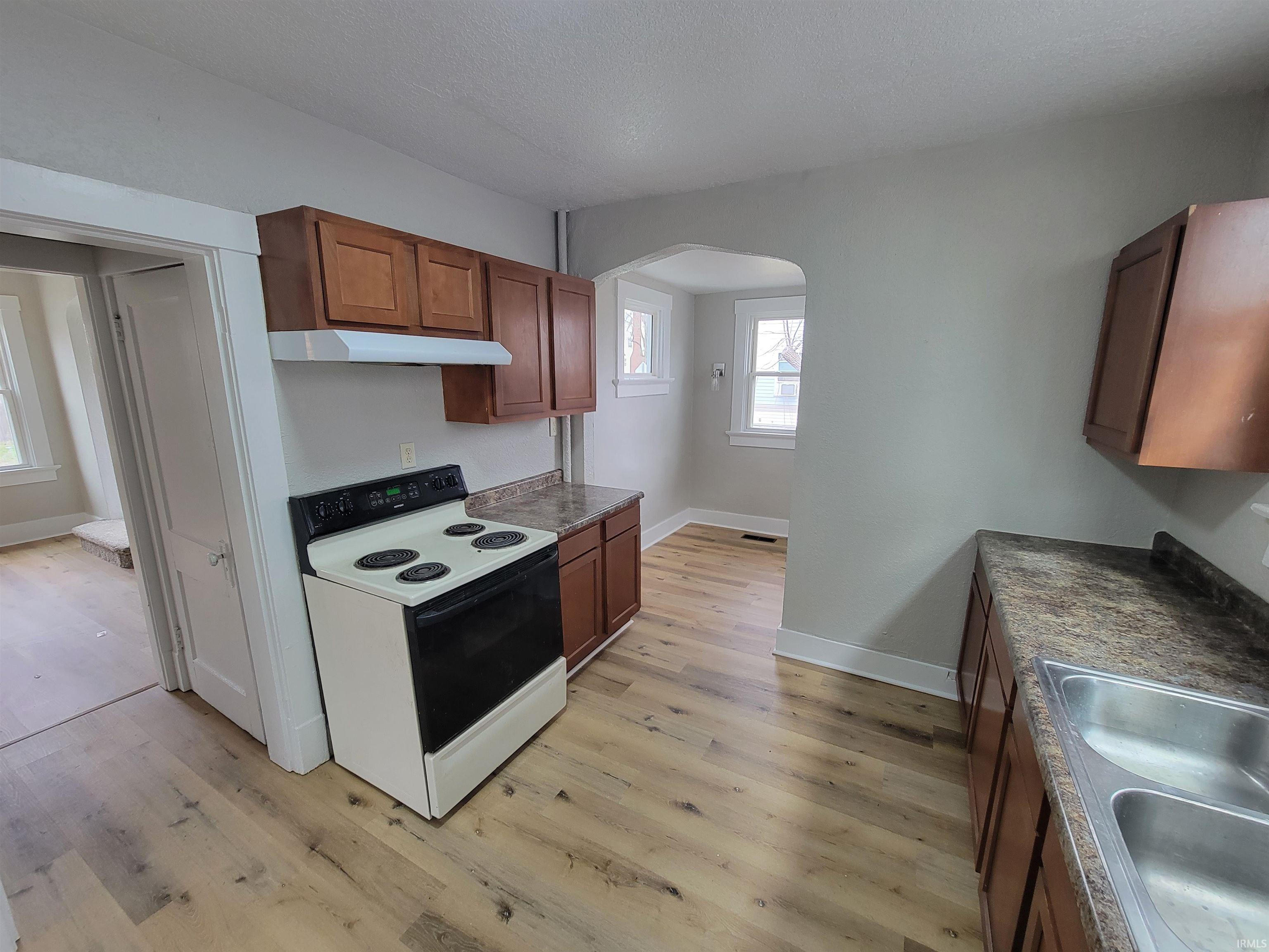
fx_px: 477
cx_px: 634
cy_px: 476
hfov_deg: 106.2
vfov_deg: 89.9
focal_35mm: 13
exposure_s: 1/60
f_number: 2.2
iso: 125
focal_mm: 2.2
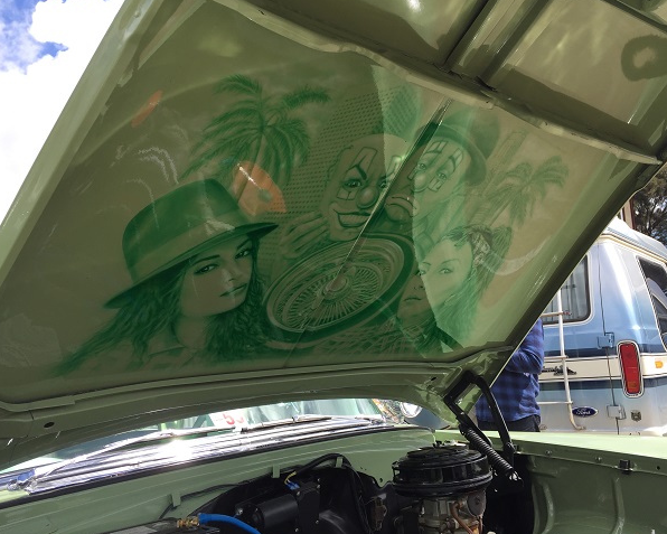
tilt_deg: +7.6
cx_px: 344
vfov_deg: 47.1
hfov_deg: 57.2
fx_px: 612
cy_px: 269
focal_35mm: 31
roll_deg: +4.5
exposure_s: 1/719
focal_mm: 4.15
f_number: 2.2
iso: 32
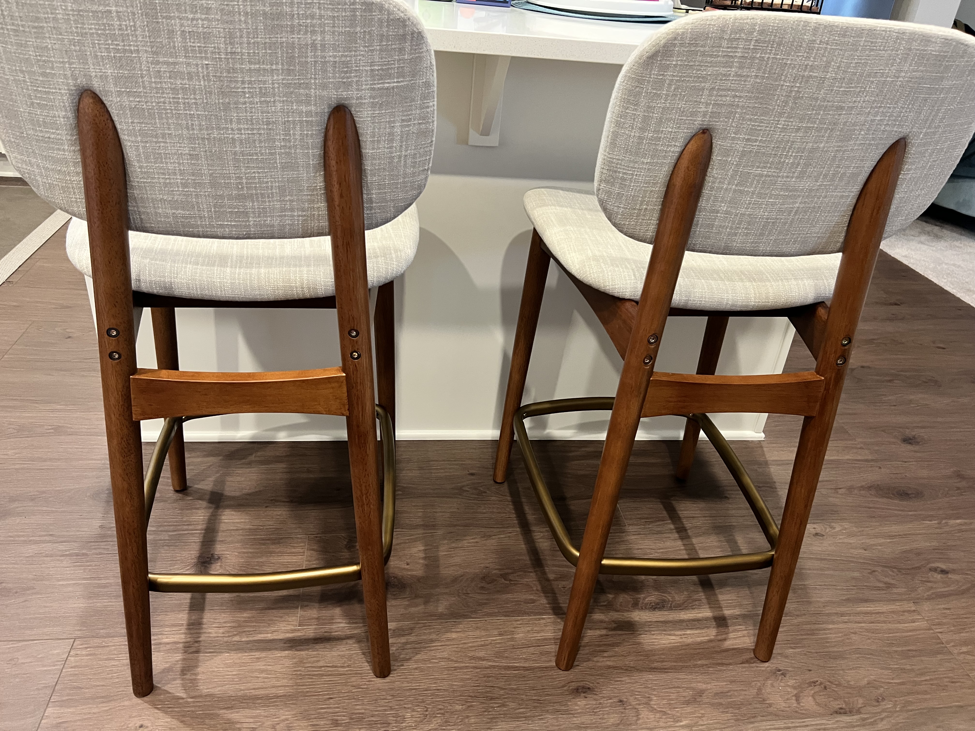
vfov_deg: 53.1
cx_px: 488
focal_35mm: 26
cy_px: 366
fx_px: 732
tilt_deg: -30.4
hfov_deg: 67.3
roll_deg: -4.8
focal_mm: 5.7
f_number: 1.5
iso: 320
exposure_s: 1/60
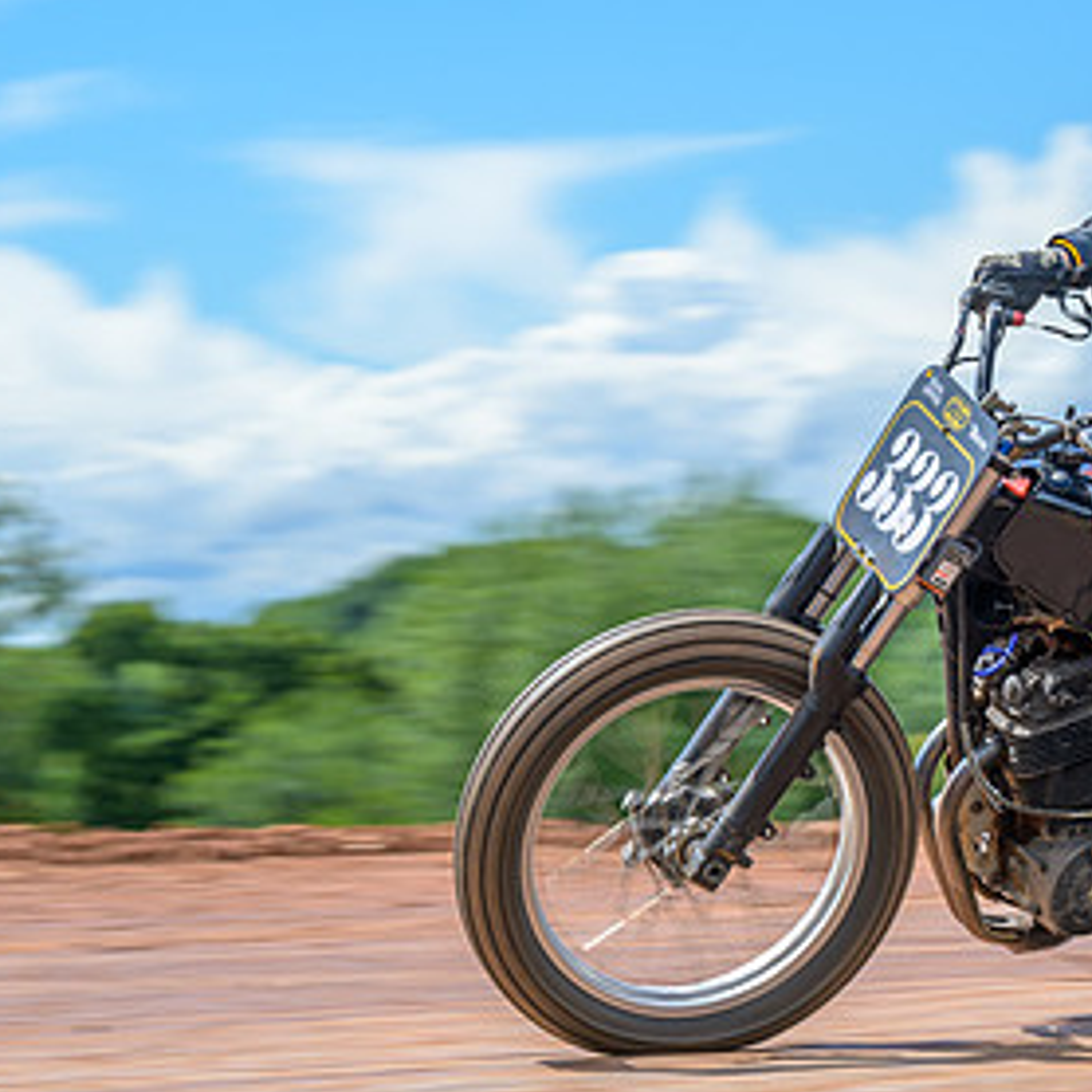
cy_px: 434
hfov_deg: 9.0
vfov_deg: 9.0
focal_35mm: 195
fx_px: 6960
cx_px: 801
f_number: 8
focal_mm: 110
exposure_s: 1/200
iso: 72
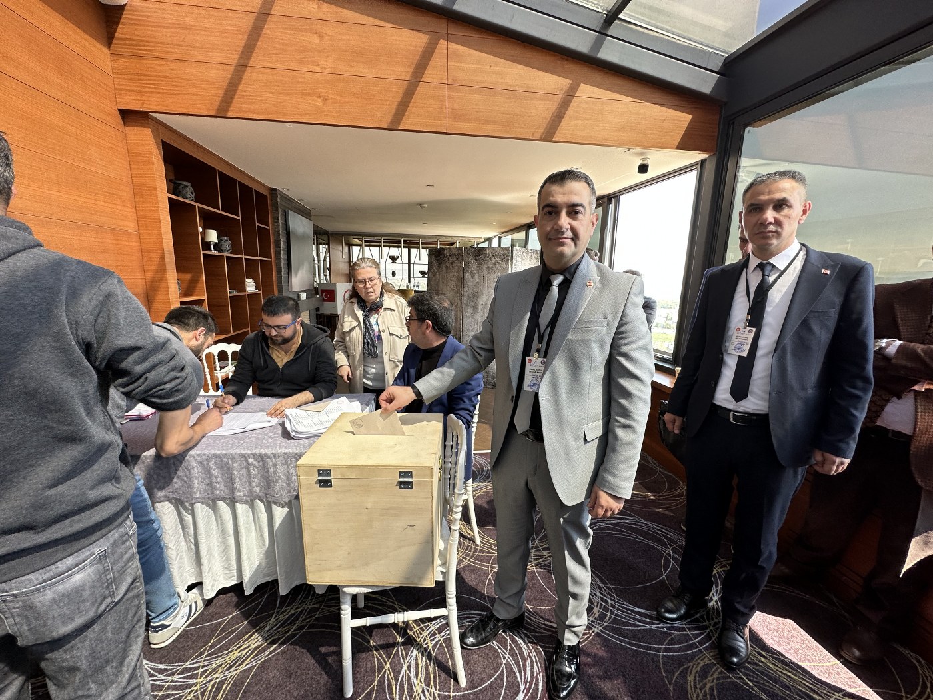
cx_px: 466
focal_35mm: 14
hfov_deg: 102.1
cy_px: 350
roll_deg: -1.4
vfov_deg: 85.7
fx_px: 377
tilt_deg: -11.5
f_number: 2.2
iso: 64
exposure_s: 1/99
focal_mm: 2.22
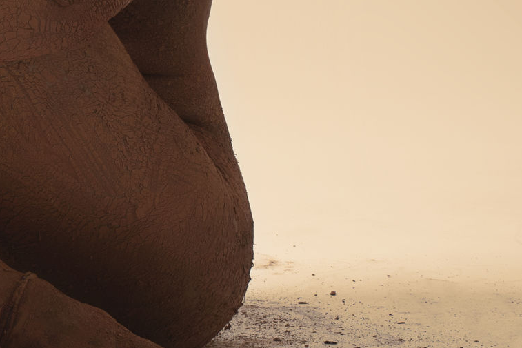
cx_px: -227
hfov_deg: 9.6
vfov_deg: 6.5
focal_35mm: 208
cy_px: -155
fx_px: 3016
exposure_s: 1/125
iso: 100
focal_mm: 35
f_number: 11
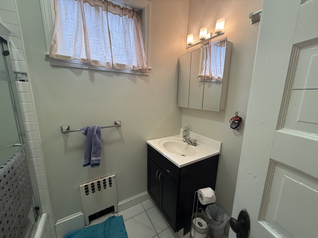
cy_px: 119
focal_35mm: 14
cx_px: 159
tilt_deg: -8.3
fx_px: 129
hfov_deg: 102.1
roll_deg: -2.2
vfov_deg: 85.7
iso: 250
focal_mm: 2.22
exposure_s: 1/60
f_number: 2.2
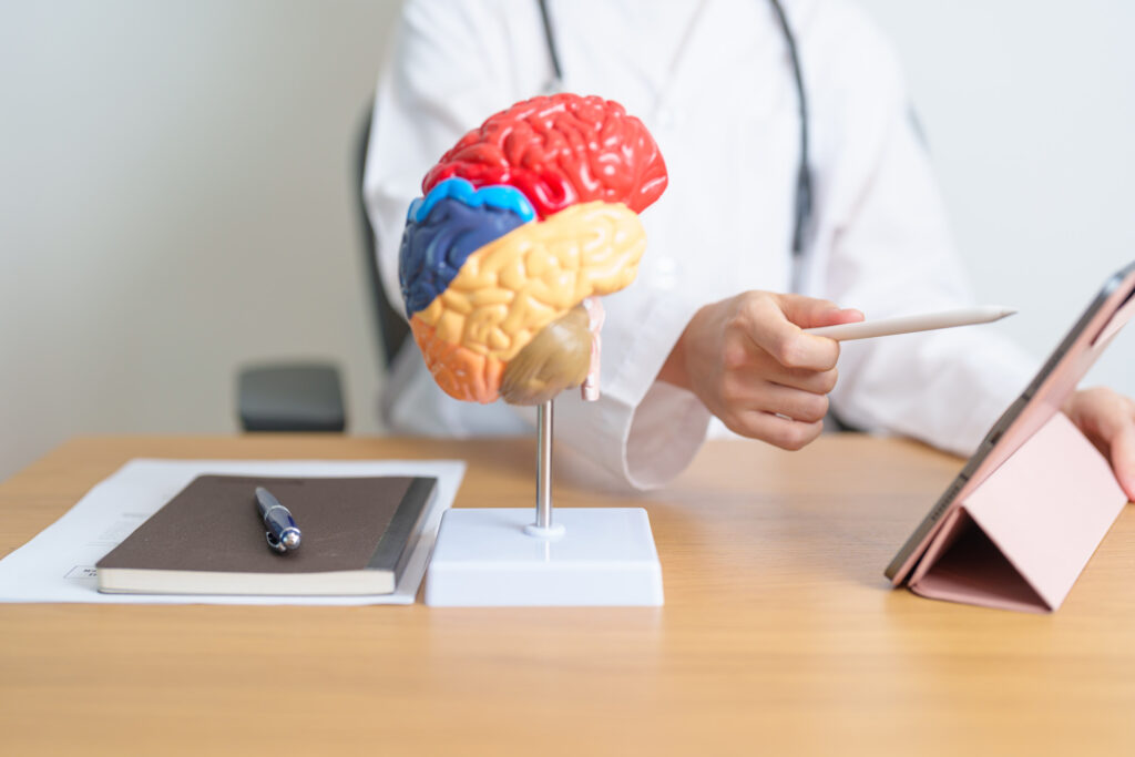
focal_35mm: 50
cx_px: 568
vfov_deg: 27.0
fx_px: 1577
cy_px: 378
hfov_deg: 39.6
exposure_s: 1/60
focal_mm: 50
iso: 100
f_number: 2
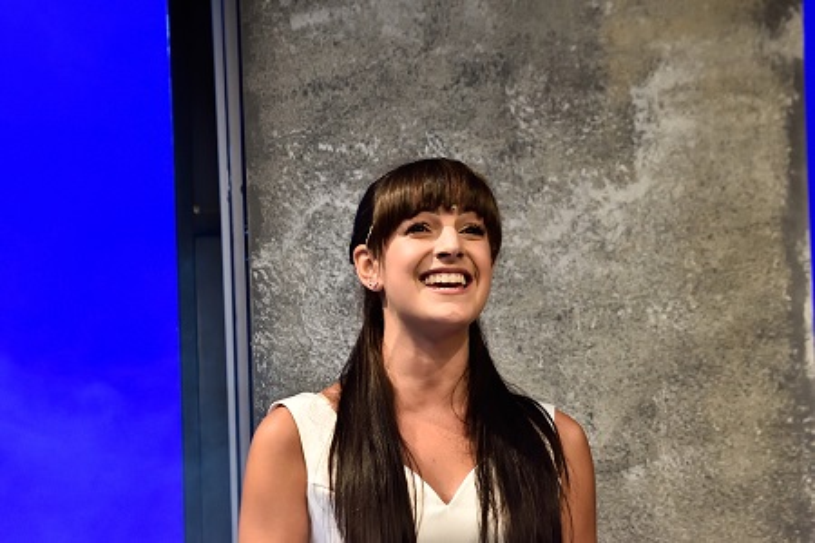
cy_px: 272
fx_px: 8828
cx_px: 408
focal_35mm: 390
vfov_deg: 3.5
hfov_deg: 5.3
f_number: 5.6
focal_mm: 260
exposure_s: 1/200
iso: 1250
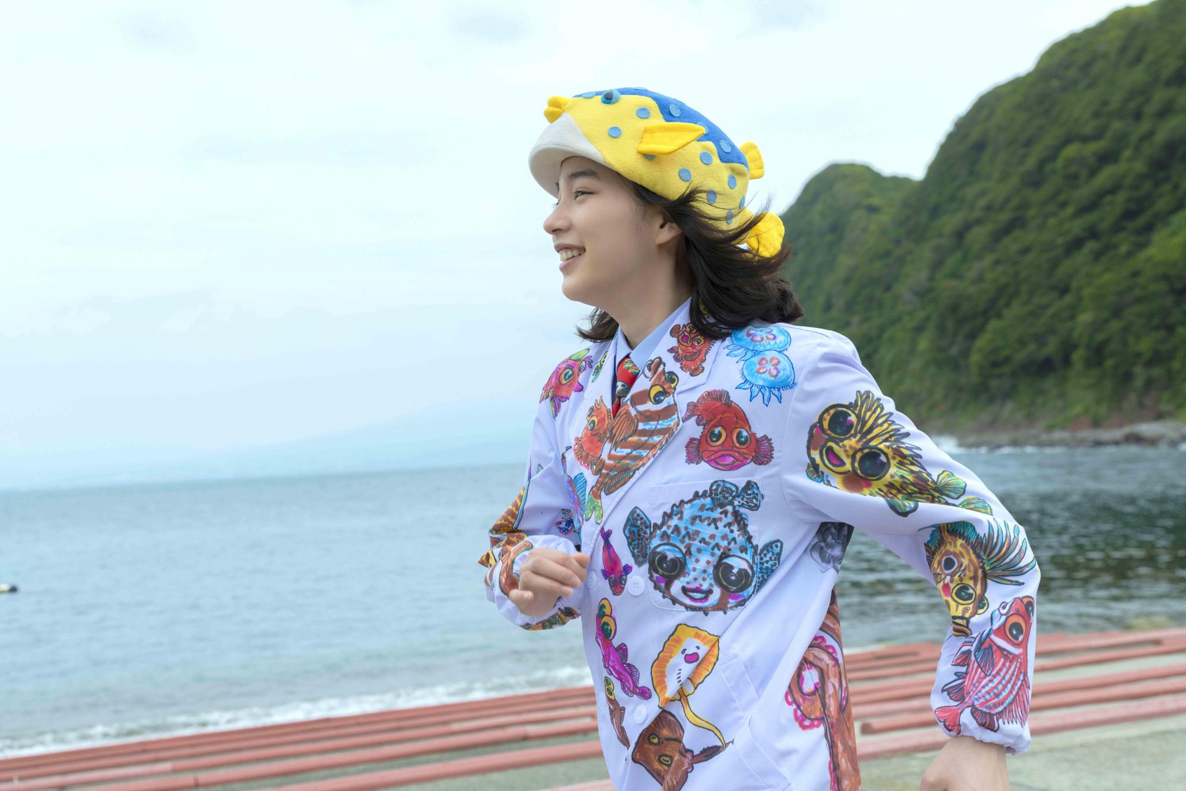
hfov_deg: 46.4
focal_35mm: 42
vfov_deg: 31.9
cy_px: 396
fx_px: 1383
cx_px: 593
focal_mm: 42
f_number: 5
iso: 64
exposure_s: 1/500
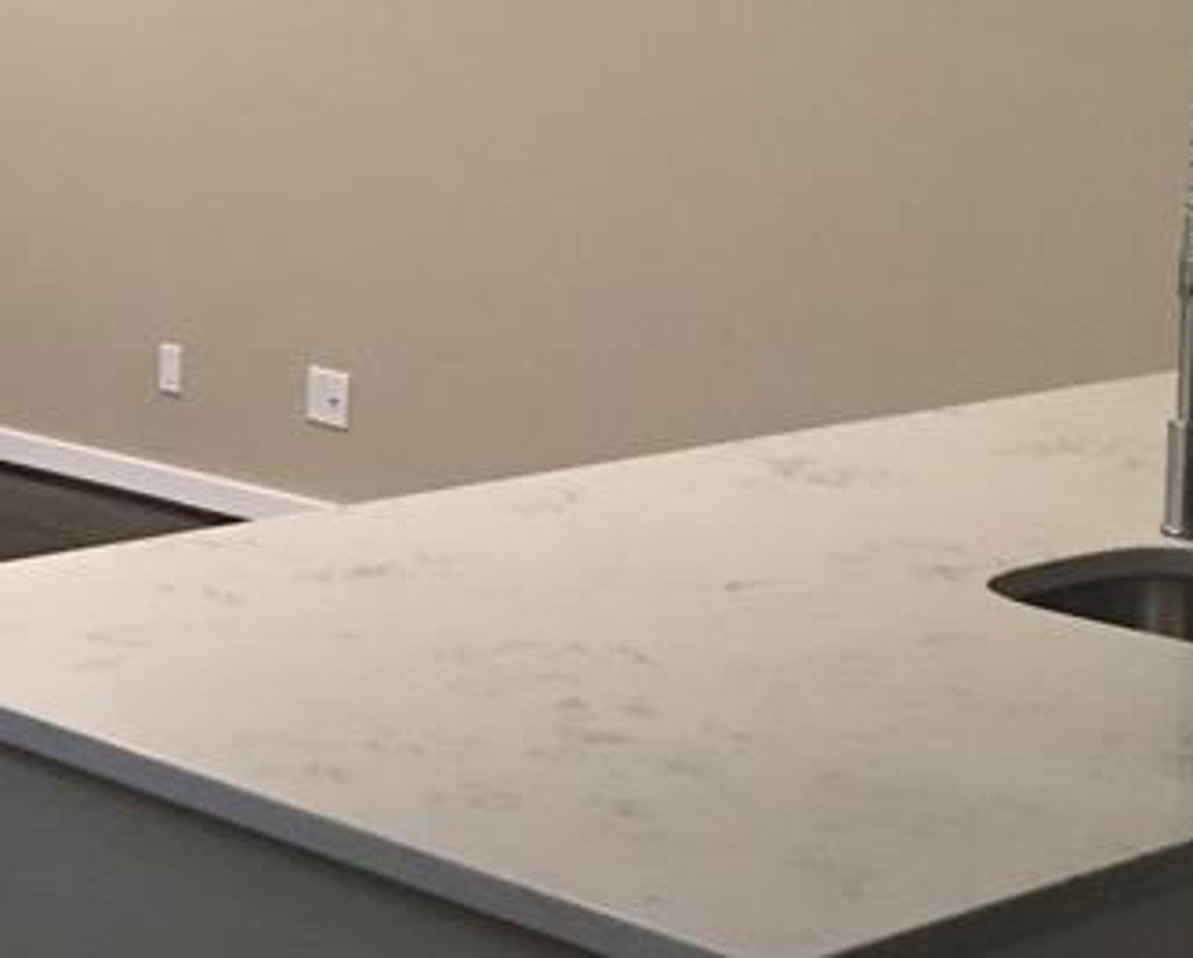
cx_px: -116
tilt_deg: -4.3
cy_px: 116
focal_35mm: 88
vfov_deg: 17.3
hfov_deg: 20.7
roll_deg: -0.6
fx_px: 3111
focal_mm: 4.15
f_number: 2.2
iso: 125
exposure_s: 1/30
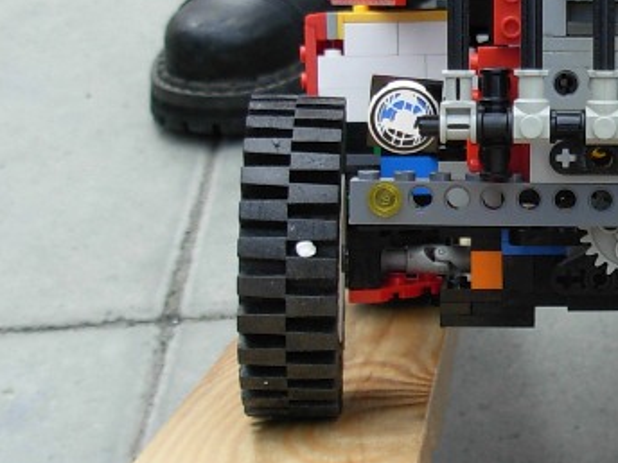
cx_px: 629
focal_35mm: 113
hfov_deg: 17.0
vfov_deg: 13.1
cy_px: 163
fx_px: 2017
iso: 79
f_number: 2.9
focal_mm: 6.3
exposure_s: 1/144
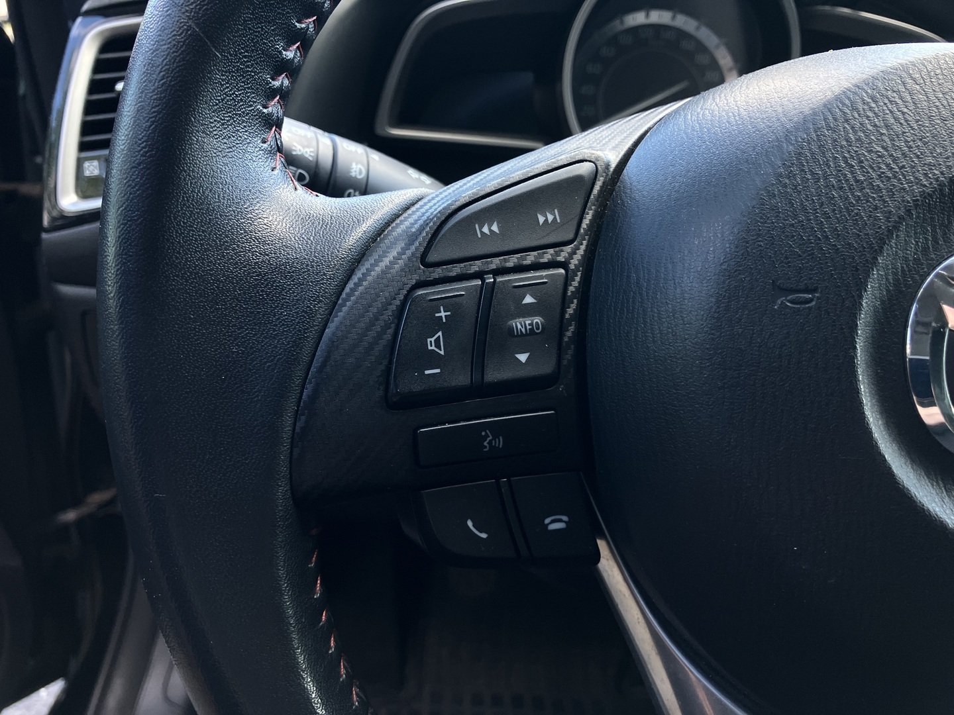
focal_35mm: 28
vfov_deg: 49.7
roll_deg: -4.5
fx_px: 772
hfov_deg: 63.4
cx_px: 477
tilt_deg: -23.2
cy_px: 358
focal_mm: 3.99
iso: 80
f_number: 1.8
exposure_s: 1/121
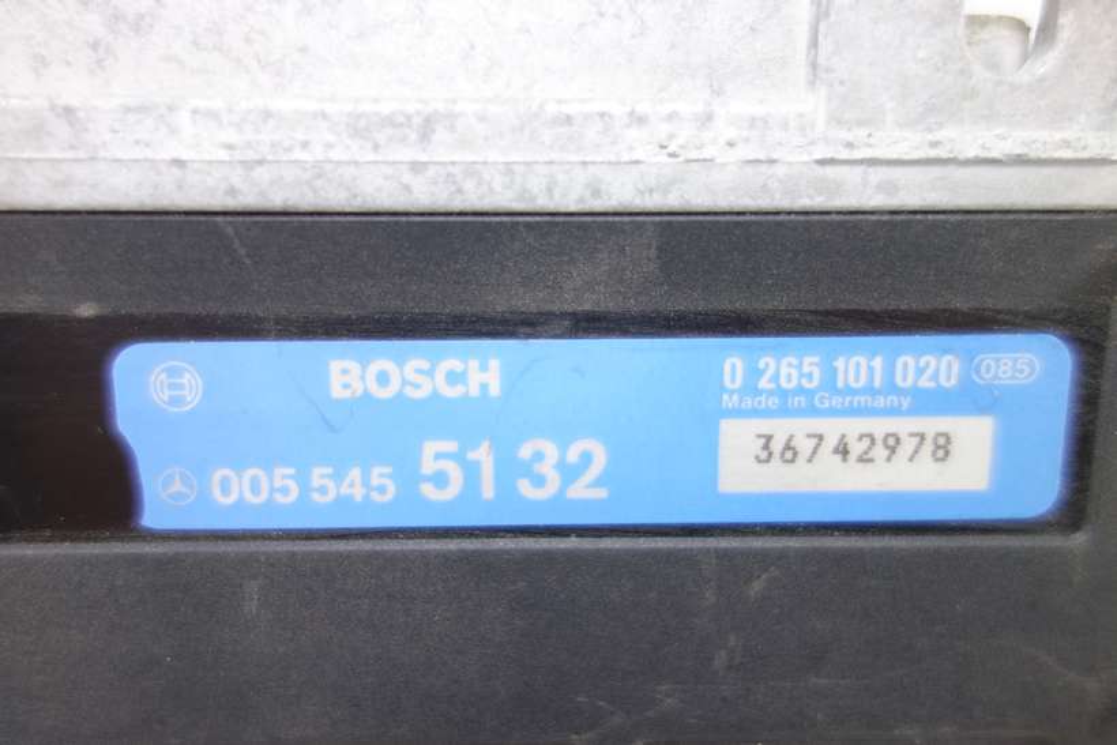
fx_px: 869
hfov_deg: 65.5
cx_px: 558
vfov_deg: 46.4
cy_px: 372
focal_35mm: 28
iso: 125
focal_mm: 10.4
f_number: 1.8
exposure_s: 1/40
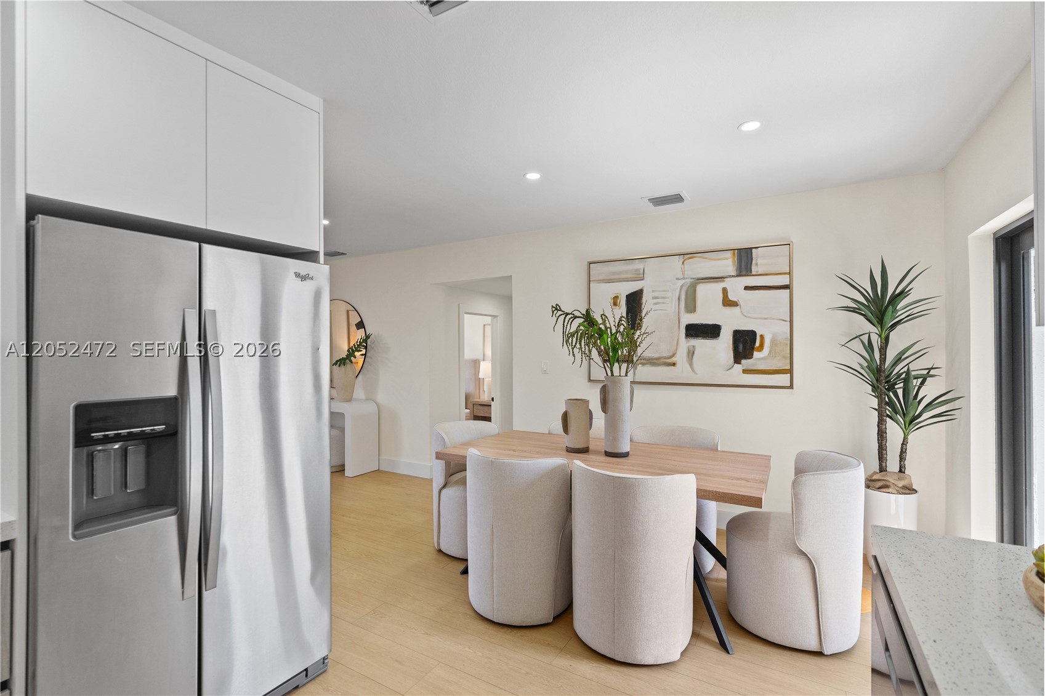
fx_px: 464
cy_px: 348
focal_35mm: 16
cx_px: 522
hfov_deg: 96.7
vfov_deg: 73.7
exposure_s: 1/15
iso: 320
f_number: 4.5
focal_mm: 16
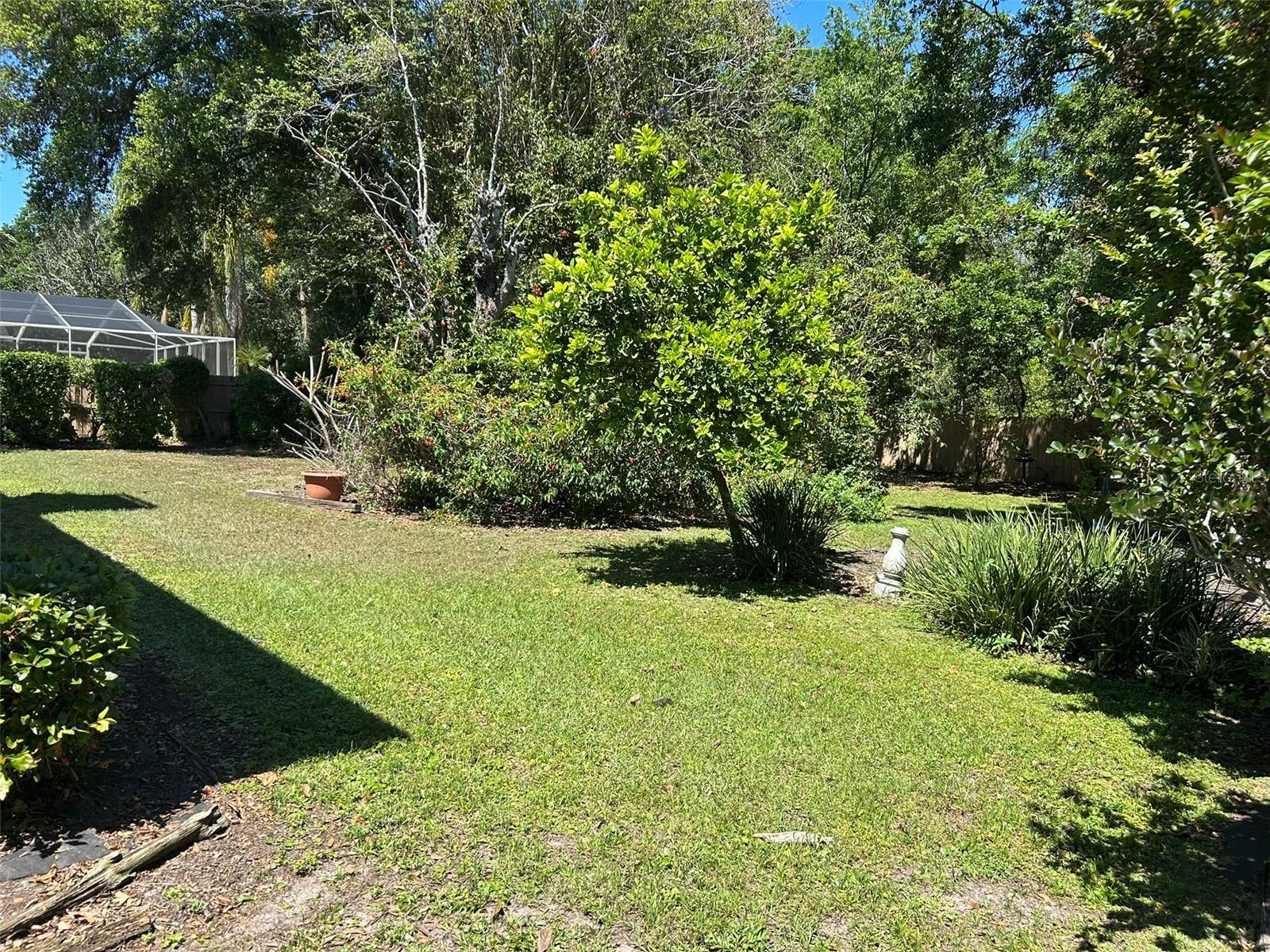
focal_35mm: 26
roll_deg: -1.5
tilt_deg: -4.7
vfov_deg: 53.1
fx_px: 954
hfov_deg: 67.3
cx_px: 635
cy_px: 476
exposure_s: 1/1934
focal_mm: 5.7
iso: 50
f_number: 1.5
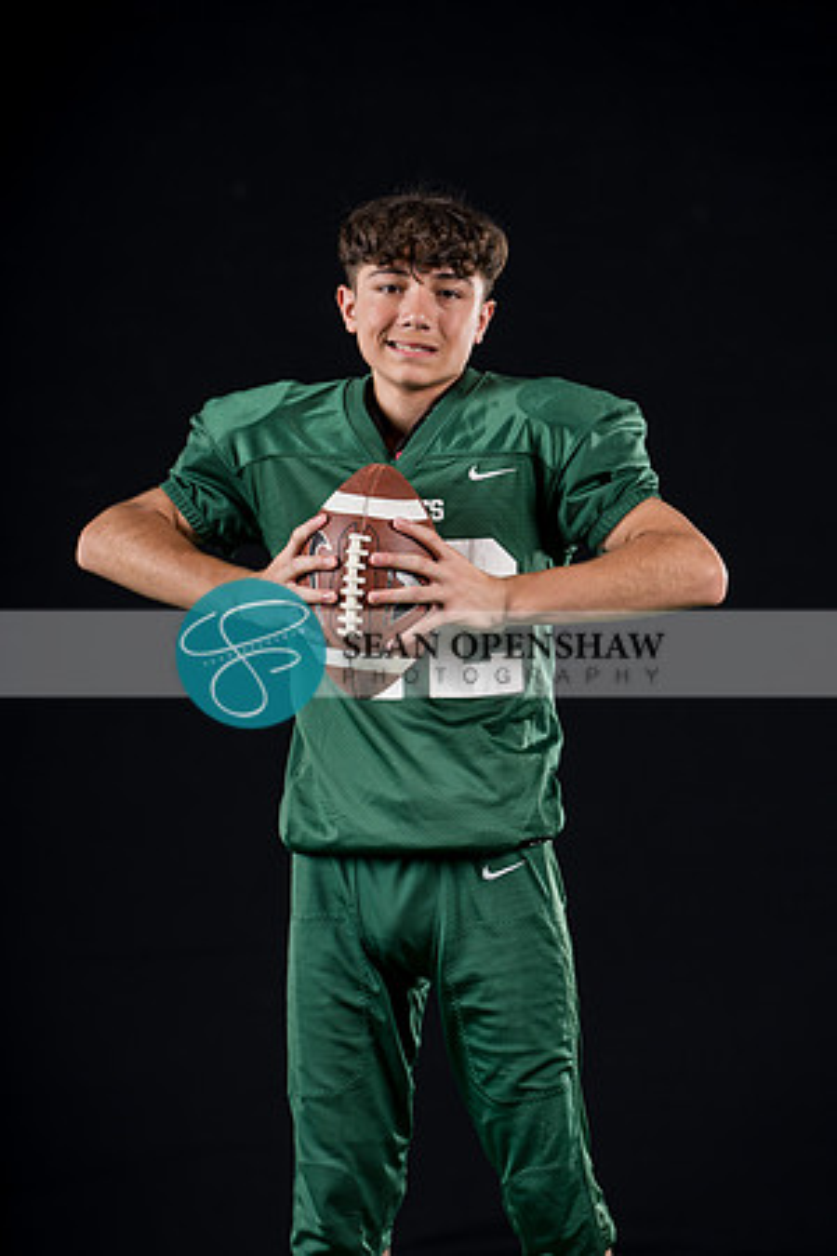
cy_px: 628
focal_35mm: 120
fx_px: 4185
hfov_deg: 11.4
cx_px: 418
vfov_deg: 17.1
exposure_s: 1/160
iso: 200
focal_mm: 120
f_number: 4
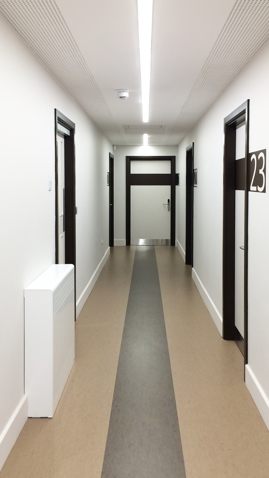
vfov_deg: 61.0
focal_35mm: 32
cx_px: 146
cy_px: 240
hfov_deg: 36.7
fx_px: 406
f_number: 2.2
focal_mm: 4.15
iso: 32
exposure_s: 1/33
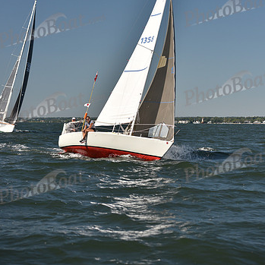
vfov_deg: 17.4
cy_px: 58
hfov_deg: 17.6
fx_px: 857
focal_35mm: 99
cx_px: 145
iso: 250
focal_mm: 70
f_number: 4
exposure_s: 1/1250
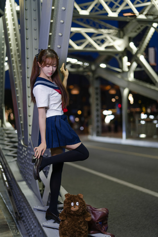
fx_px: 329
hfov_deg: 27.0
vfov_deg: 39.6
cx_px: 79
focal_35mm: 50
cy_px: 118
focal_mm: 50
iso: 200
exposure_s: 1/125
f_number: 1.4
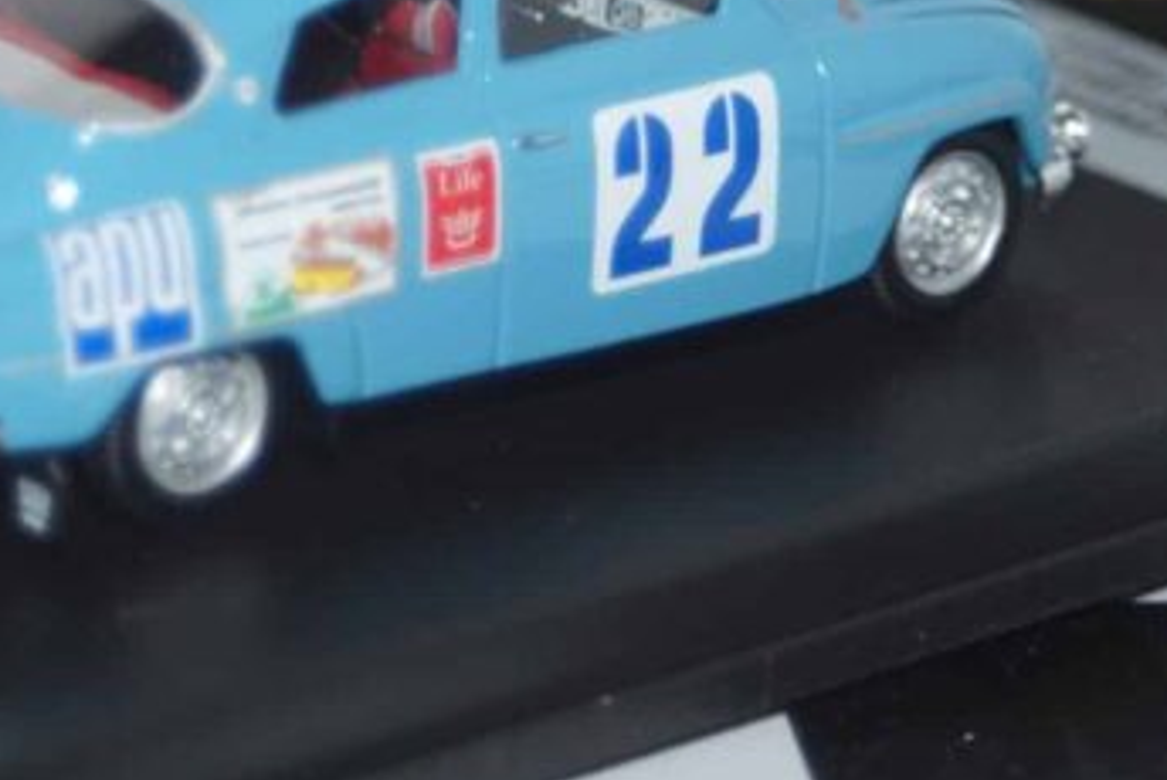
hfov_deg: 9.8
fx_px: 6781
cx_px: 282
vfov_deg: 6.6
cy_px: 298
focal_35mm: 209
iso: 500
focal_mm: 80
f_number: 5.6
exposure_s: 1/125
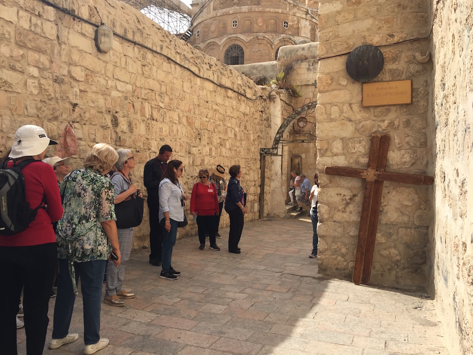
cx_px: 236
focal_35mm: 29
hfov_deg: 61.7
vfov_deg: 48.2
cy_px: 178
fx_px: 396
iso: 32
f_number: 2.2
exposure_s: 1/1883
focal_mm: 4.15
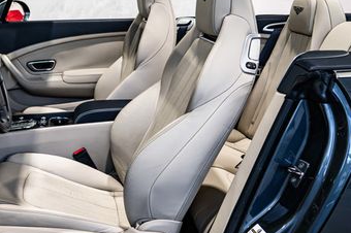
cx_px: 49
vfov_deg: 27.5
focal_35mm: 49
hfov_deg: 38.2
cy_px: 112
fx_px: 477
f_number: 4
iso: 1250
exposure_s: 1/80
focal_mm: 26
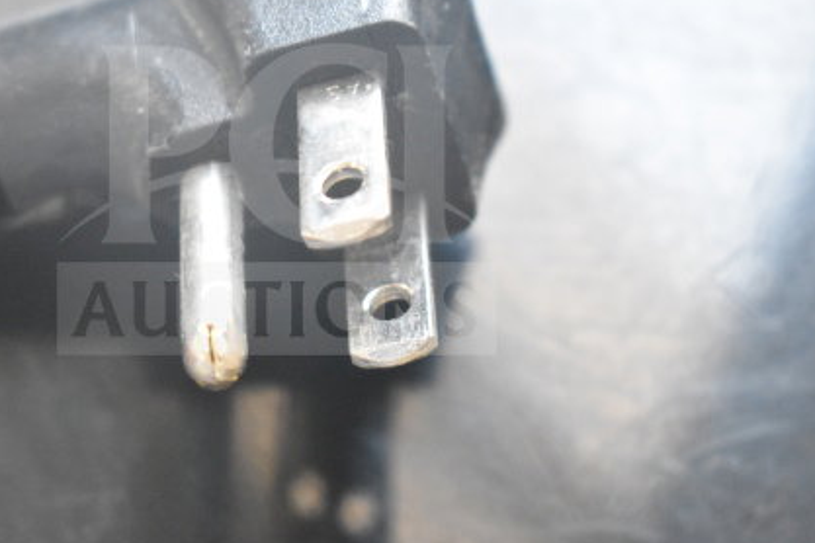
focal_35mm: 121
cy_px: 200
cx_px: 276
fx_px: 2733
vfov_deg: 11.3
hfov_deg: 16.9
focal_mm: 55
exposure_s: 1/160
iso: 6400
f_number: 6.3
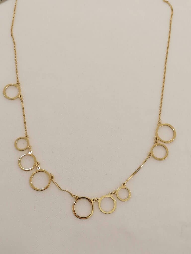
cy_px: 127
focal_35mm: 50
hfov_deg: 29.1
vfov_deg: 38.2
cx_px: 96
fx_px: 368
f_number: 1.8
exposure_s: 1/50
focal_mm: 4.75
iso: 100
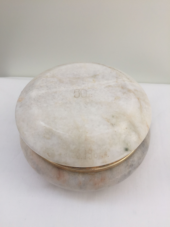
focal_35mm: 29
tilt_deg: -51.3
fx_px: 190
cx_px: 85
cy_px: 114
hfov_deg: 48.2
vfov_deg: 61.7
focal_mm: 4.15
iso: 32
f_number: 2.2
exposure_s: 1/618
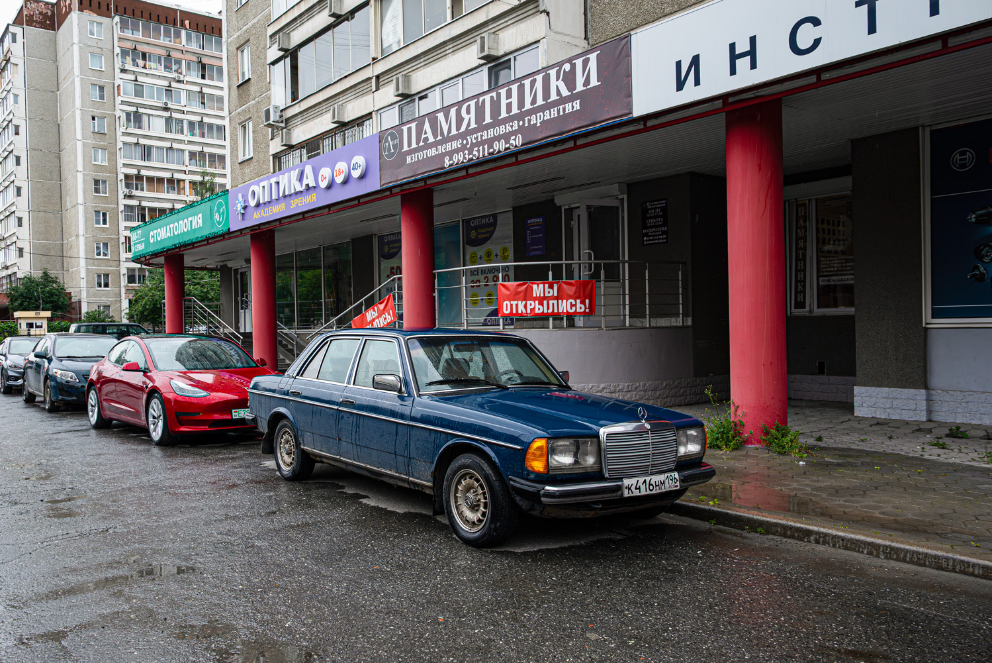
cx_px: 496
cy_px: 332
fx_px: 662
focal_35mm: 24
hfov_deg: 73.7
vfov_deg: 53.2
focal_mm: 24
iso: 640
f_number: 6.3
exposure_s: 1/400
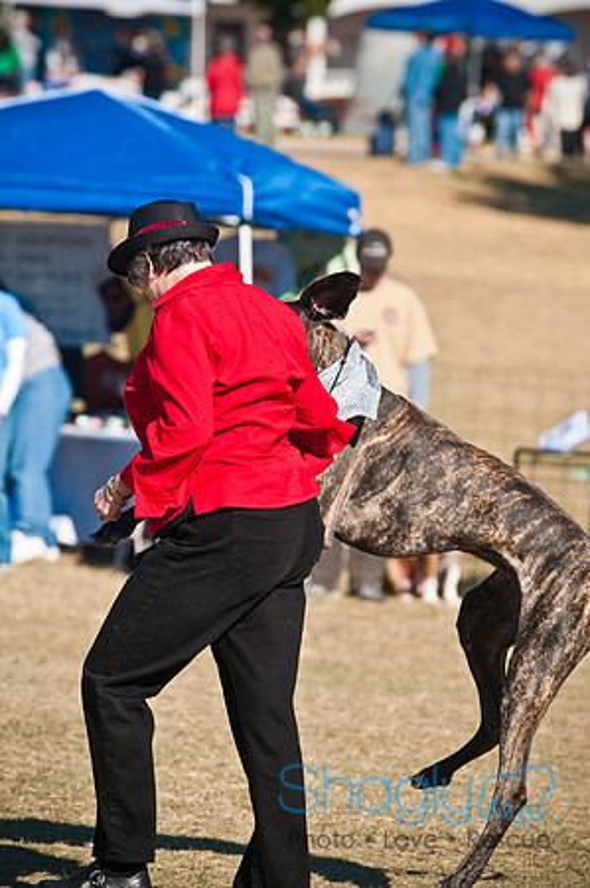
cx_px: 295
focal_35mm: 300
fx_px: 7392
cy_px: 444
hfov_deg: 4.6
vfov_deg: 6.9
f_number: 5.6
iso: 400
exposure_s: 1/2000
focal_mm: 200
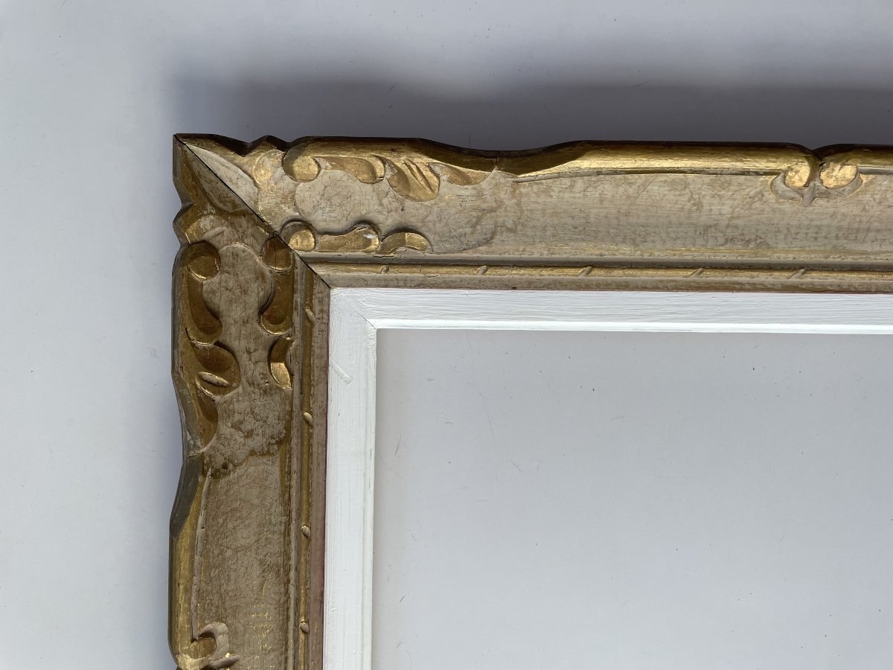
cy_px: 335
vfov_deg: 53.1
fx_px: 671
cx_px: 446
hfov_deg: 67.3
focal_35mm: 26
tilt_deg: -89.1
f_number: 1.6
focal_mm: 4.2
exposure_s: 1/276
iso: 32
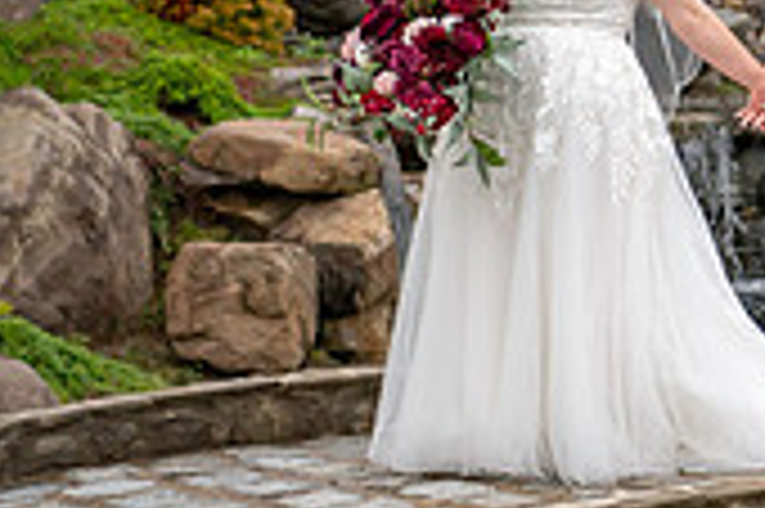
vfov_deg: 6.7
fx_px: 4352
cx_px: 832
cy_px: -40
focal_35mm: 205
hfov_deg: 9.9
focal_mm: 60
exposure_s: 1/2000
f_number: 2.8
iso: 800
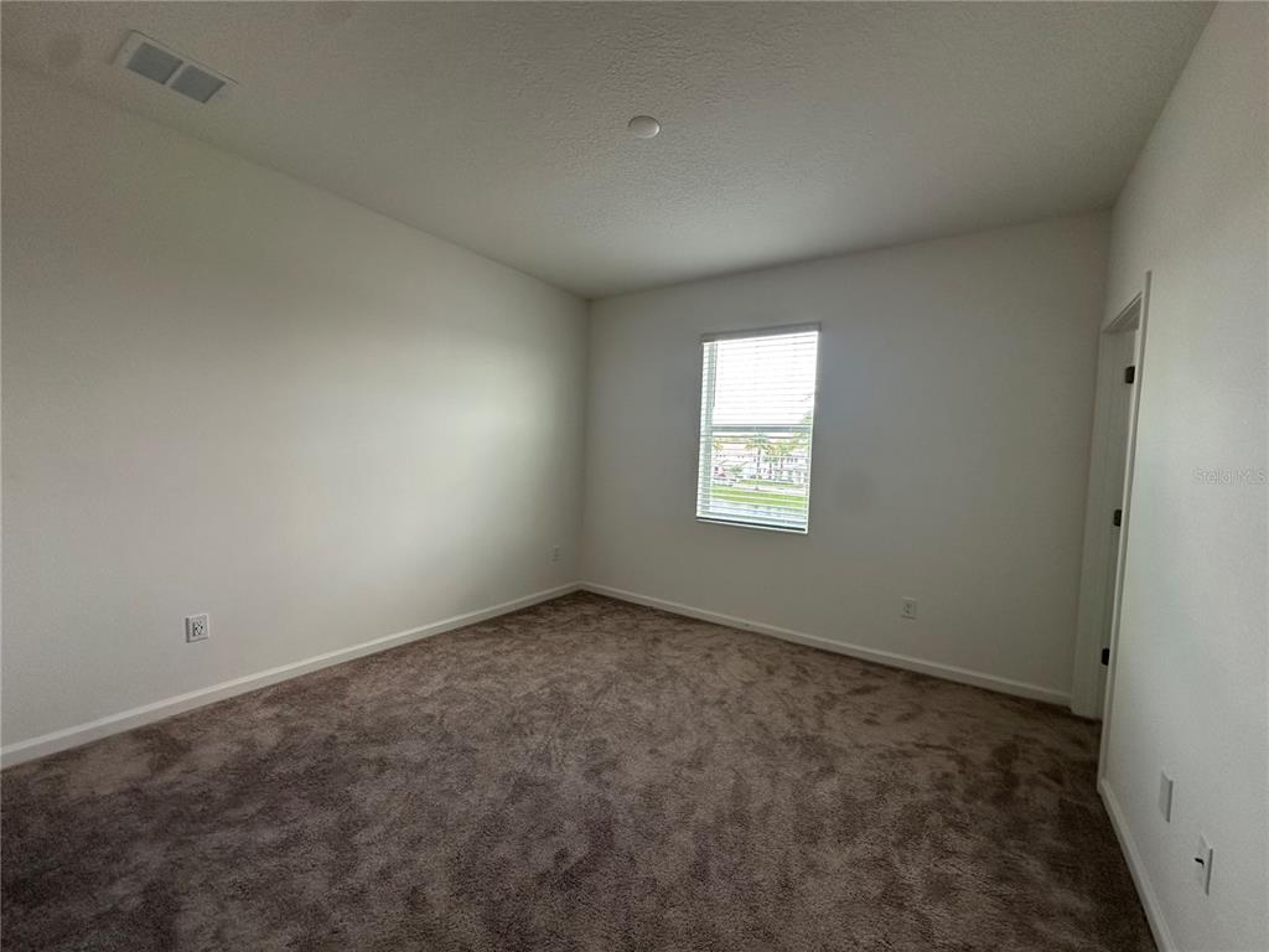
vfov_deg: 85.7
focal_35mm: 14
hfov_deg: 102.1
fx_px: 513
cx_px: 634
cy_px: 476
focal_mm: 2.22
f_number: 2.2
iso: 125
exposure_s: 1/99
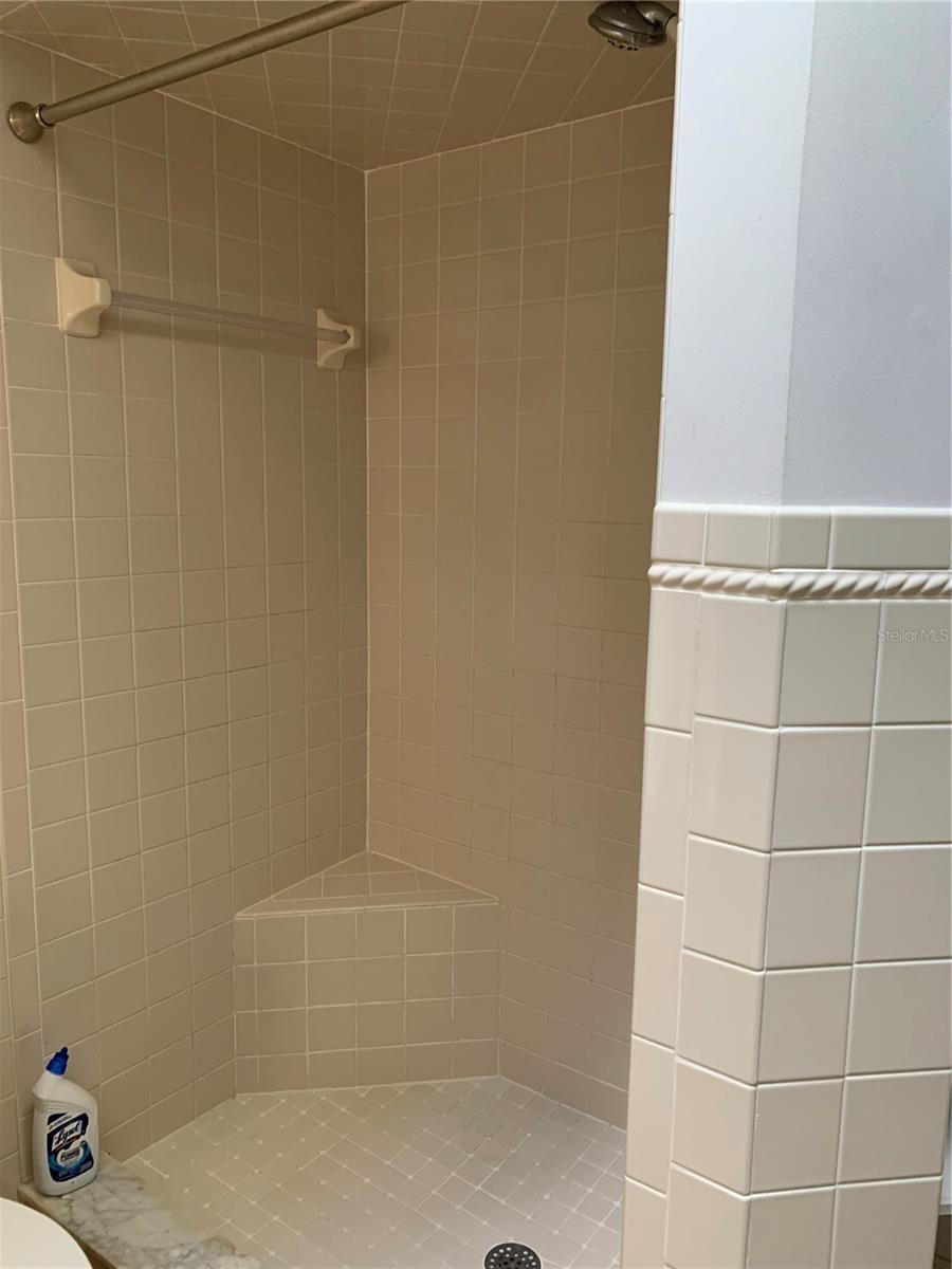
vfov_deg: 67.3
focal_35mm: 26
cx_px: 476
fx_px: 953
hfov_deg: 53.1
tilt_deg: -7.8
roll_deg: -0.9
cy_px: 634
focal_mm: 4.25
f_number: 1.8
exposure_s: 1/60
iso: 125
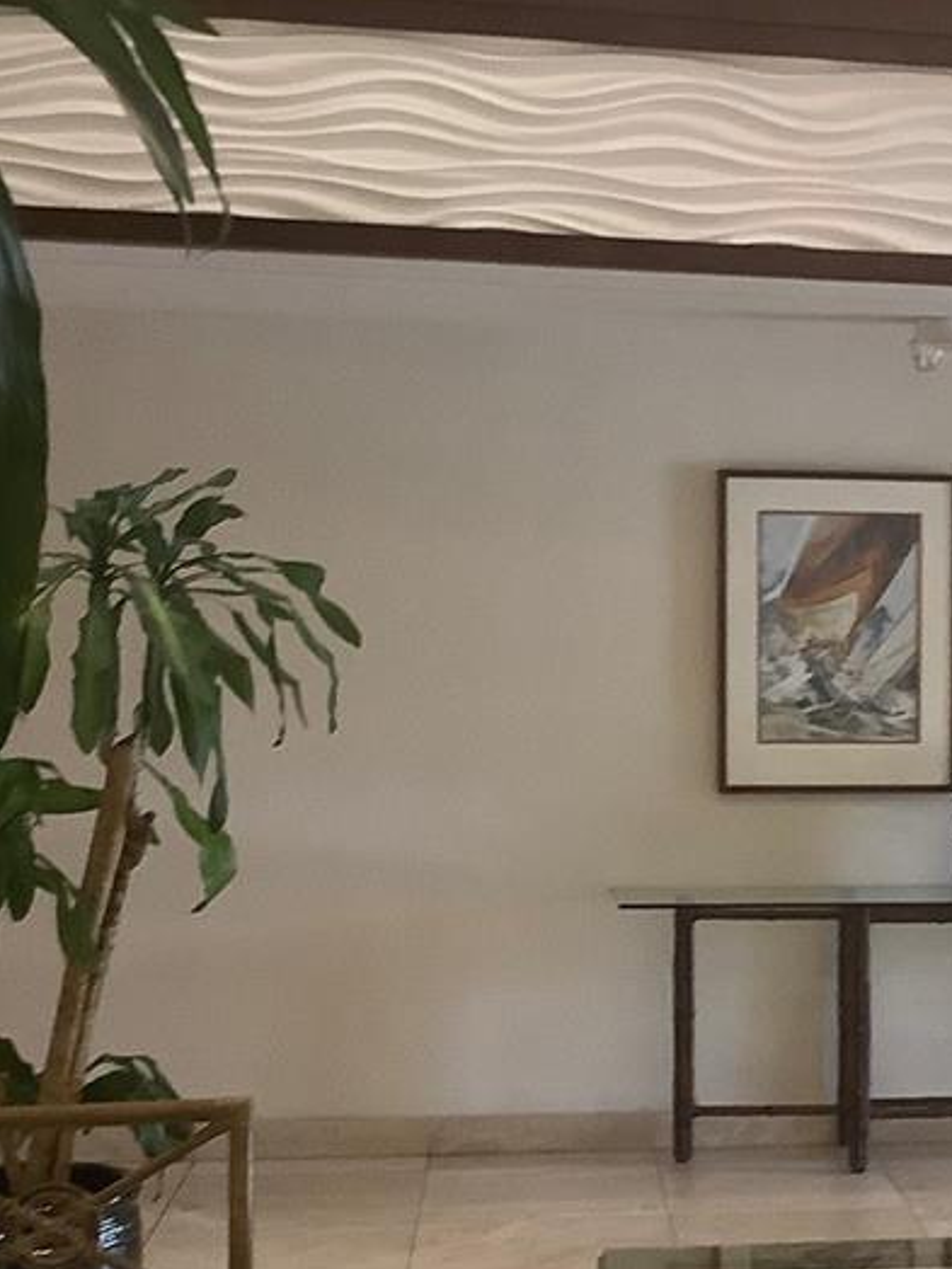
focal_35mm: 71
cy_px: 831
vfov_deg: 27.3
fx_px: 2603
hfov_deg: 19.8
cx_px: 1049
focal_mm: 3.3
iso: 200
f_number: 2.4
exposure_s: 1/60
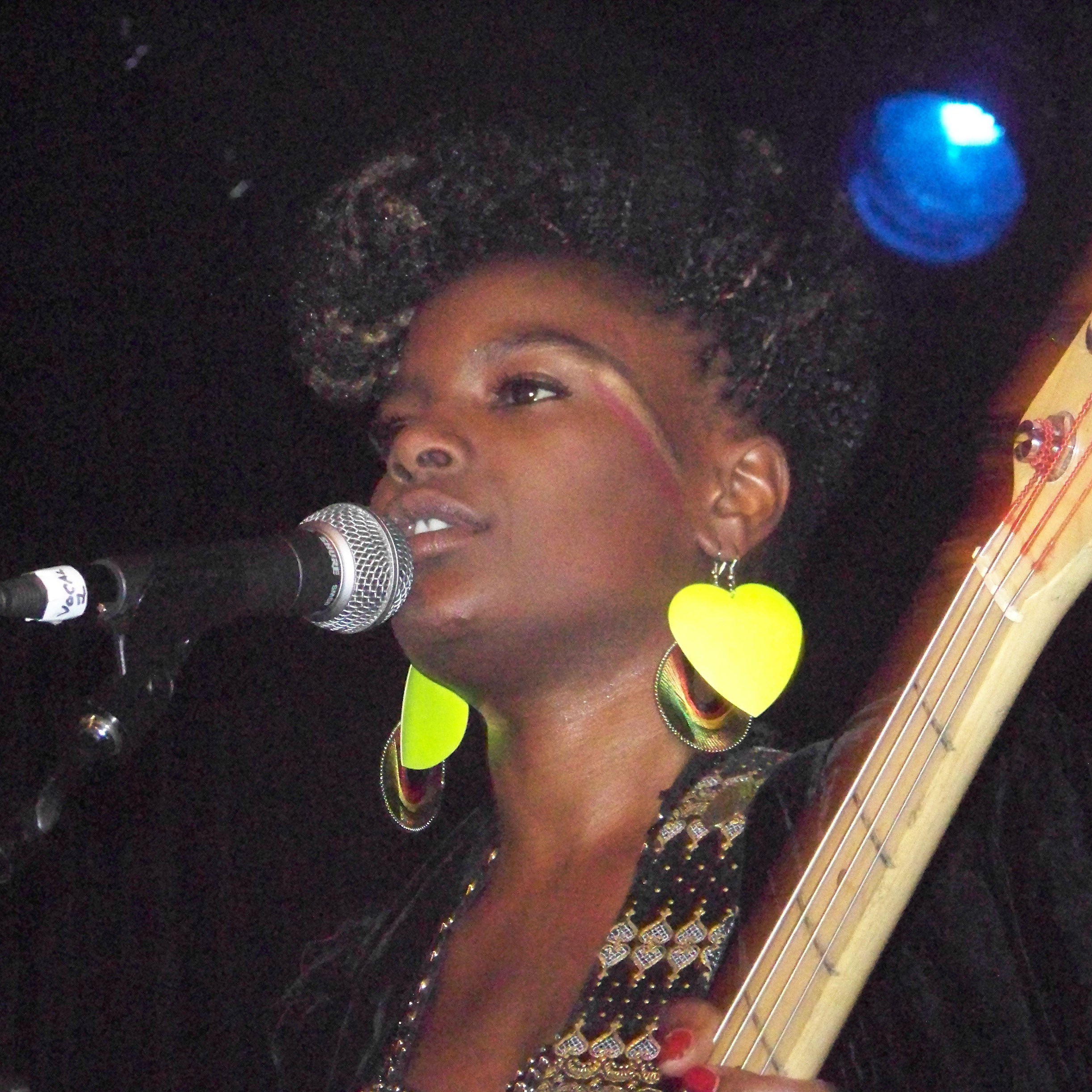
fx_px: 5782
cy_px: 547
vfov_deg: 10.8
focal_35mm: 162
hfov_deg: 10.8
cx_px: 458
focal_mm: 22.2
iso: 1600
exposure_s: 1/40
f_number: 3.2
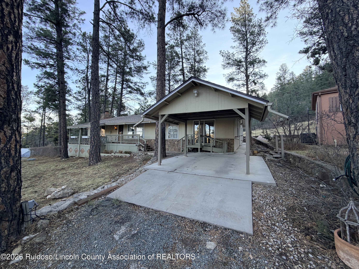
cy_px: 134
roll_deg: -0.9
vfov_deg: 85.7
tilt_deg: +4.5
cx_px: 180
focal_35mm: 14
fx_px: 145
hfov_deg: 102.1
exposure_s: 1/154
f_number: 2.2
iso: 50
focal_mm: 2.22
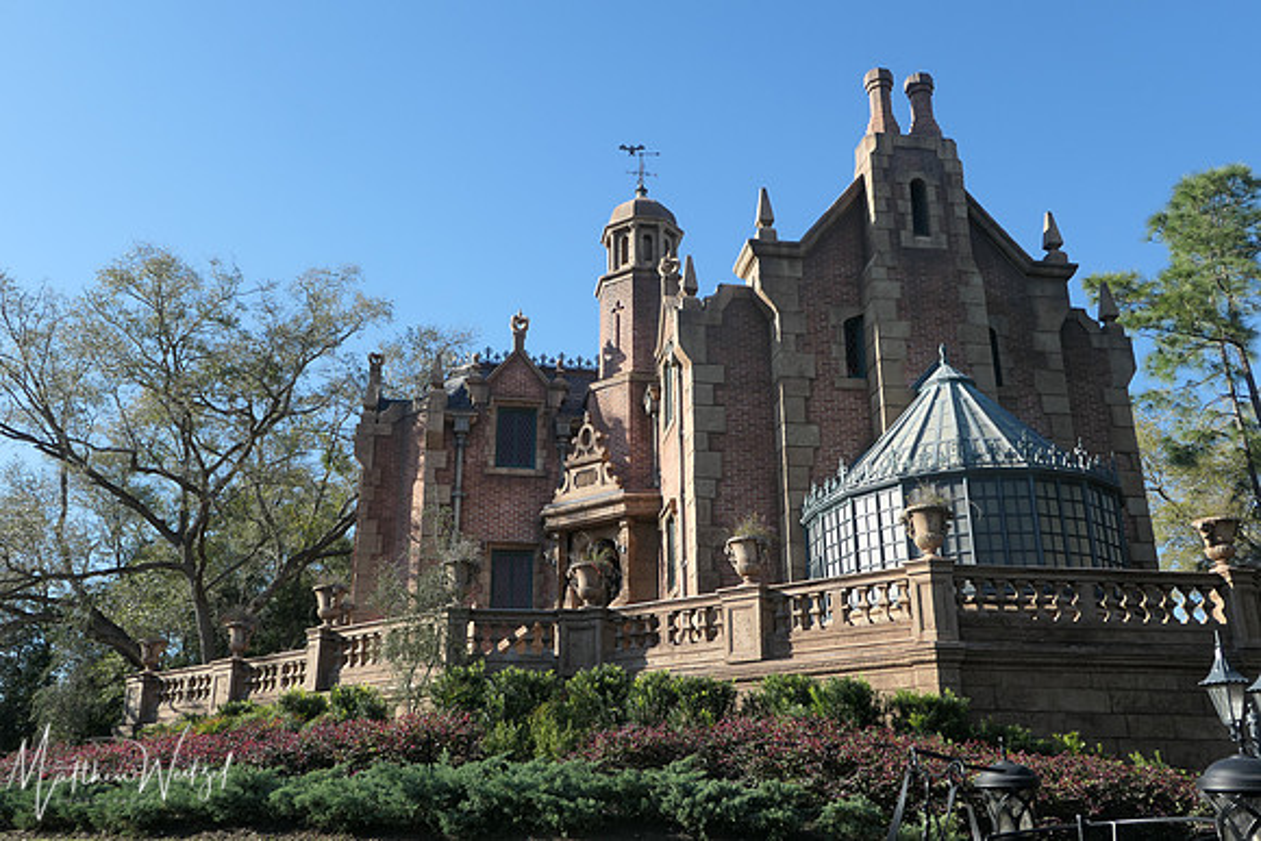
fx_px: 1086
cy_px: 420
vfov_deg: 42.3
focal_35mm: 31
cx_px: 630
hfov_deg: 60.3
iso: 125
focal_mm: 11.5
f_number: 3.6
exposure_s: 1/640
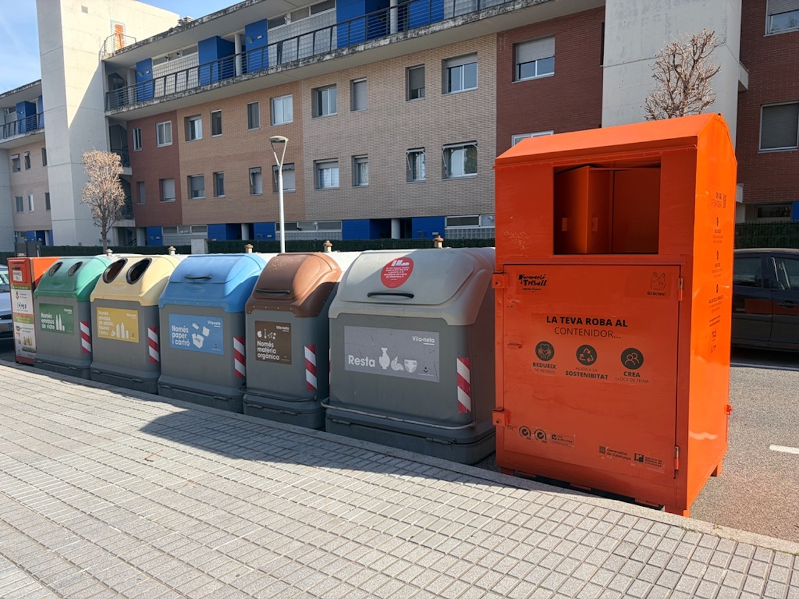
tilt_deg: -5.6
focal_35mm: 26
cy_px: 300
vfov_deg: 53.1
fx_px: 600
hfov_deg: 67.3
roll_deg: +1.4
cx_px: 400
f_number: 1.6
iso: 50
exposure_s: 1/2141
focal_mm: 5.96
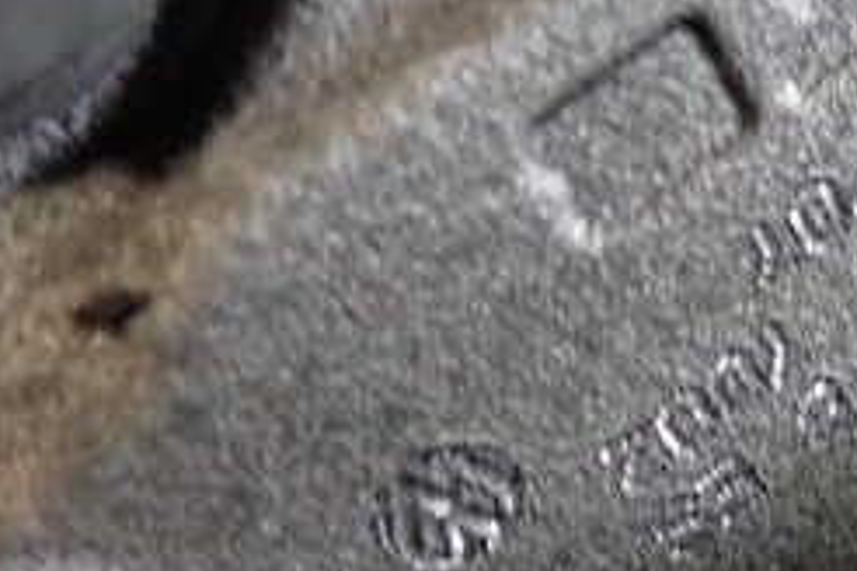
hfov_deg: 24.8
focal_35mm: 76
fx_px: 1809
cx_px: 951
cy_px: 251
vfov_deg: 17.9
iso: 200
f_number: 2.3
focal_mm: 5.4
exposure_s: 1/30
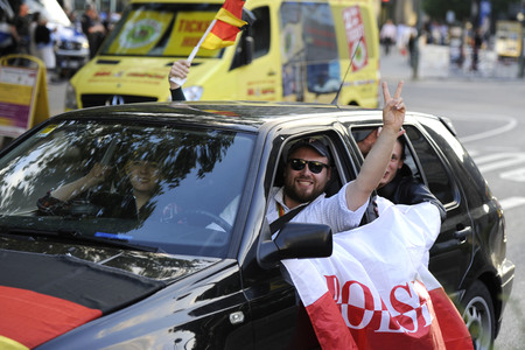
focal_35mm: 92
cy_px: 175
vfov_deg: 14.9
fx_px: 1342
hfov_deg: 22.1
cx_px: 262
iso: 640
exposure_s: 1/640
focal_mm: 92
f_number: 3.2
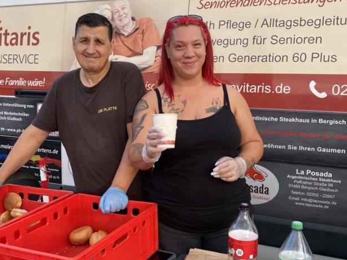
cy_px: 141
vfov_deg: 33.6
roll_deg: +2.2
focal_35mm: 43
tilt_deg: -10.8
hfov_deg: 43.7
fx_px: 431
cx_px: 141
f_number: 1.8
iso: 32
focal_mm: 4.25
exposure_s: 1/260
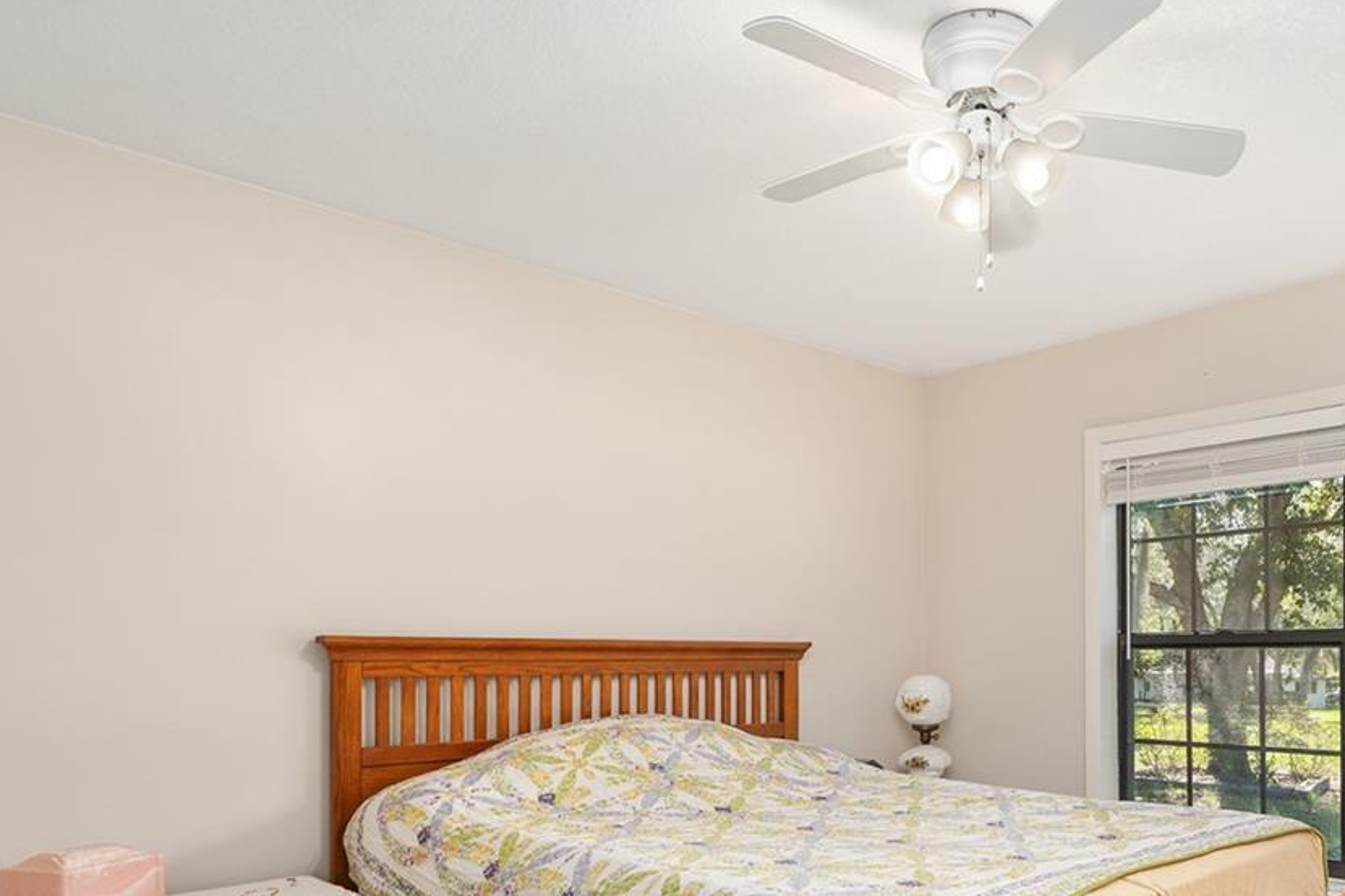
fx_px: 1008
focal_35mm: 27
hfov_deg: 65.2
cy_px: 663
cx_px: 919
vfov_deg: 46.3
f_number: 8
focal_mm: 14
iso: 500
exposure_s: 1/8
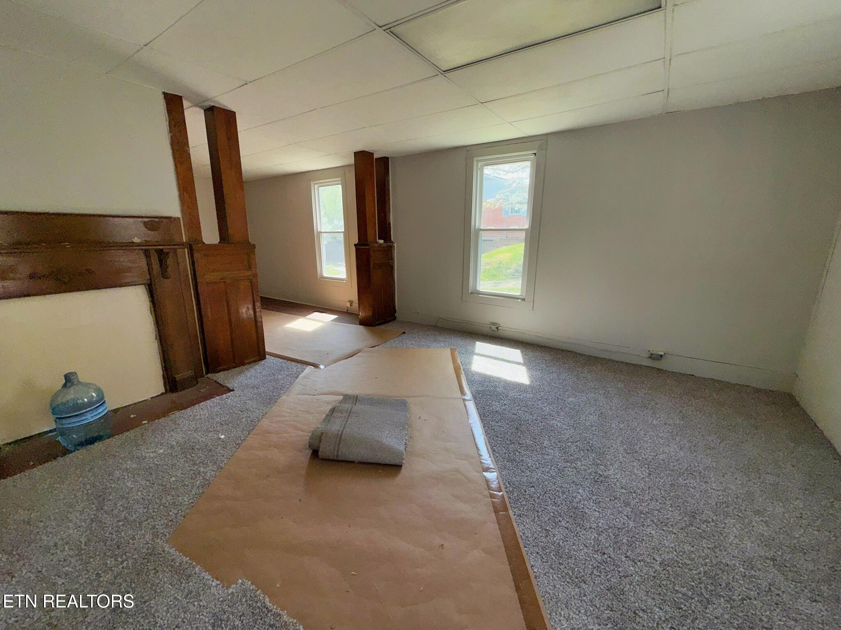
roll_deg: -0.3
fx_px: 340
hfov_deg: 102.1
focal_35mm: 14
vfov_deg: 85.7
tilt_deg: -11.7
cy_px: 315
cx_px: 420
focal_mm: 2.22
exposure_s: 1/130
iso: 16
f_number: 2.2
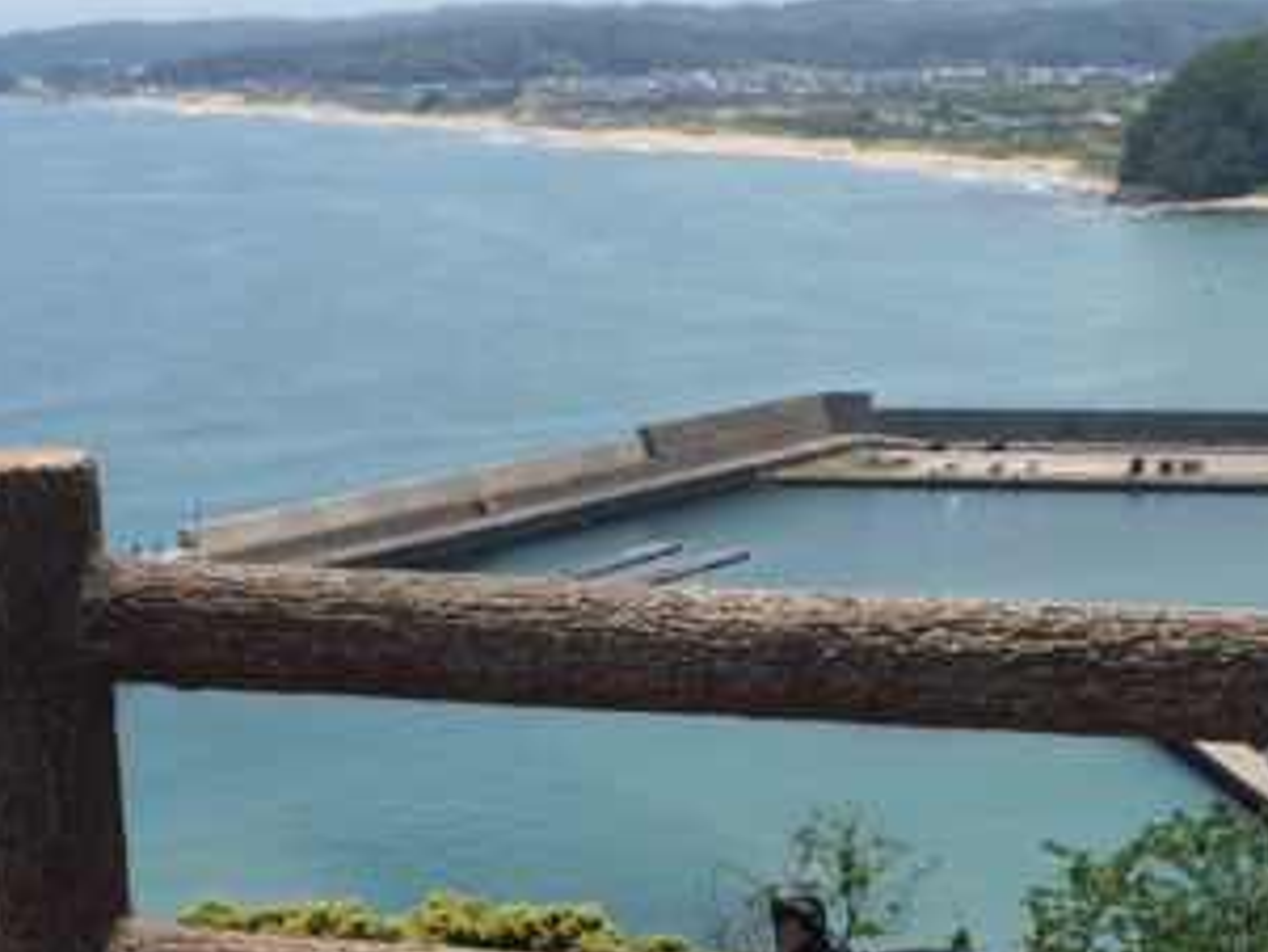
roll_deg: +1.6
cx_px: 784
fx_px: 2822
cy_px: 649
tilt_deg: -12.3
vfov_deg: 19.1
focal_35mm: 77
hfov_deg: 25.3
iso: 32
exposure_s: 1/3165
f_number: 2.2
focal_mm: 4.15
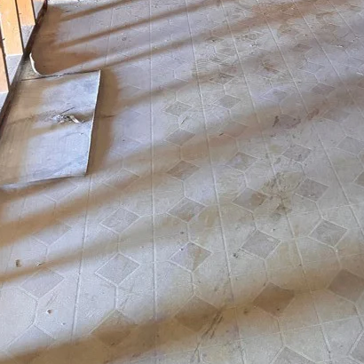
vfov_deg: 28.9
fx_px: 631
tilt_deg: -16.3
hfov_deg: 31.4
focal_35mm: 53
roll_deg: +3.1
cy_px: -45
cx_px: 288
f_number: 1.78
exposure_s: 1/60
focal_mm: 6.76
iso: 640
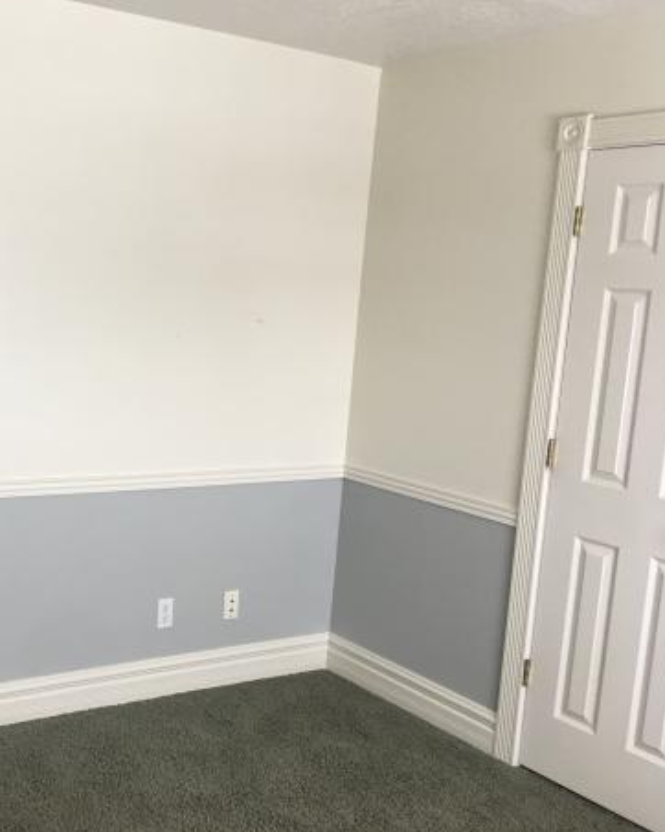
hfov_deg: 35.5
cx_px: 88
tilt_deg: -6.1
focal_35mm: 40
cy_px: 411
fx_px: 985
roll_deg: -3.6
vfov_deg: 45.8
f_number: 2.2
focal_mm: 4.15
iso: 25
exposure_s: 1/40
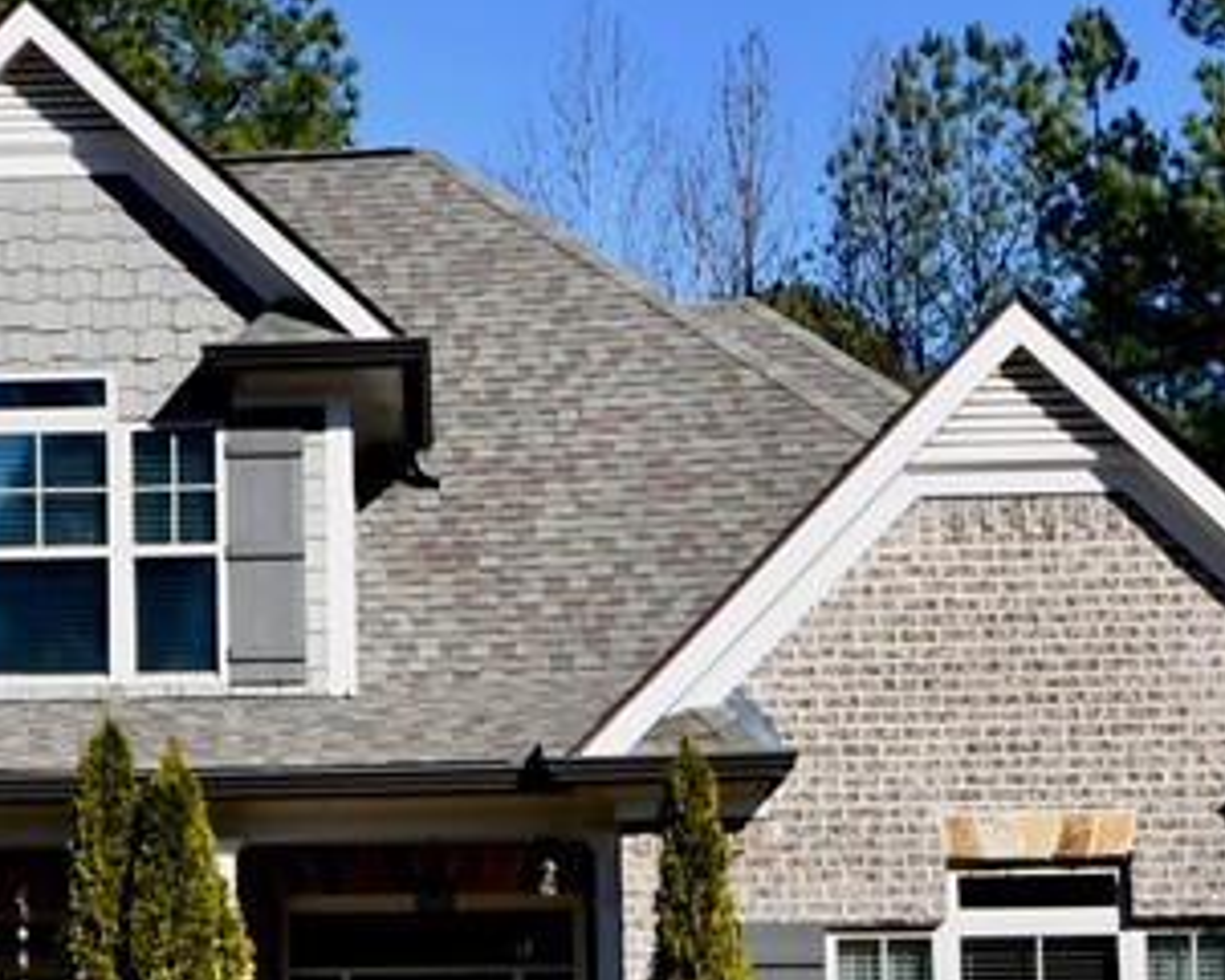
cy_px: 581
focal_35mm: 105
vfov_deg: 14.7
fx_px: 3808
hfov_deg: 17.3
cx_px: -301
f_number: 9
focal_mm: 21
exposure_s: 1/320
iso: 100
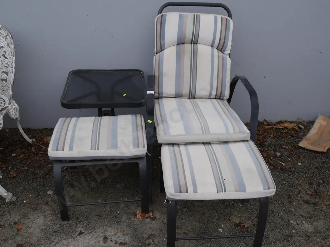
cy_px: 124
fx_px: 343
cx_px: 165
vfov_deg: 39.7
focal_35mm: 36
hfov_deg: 51.4
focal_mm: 18
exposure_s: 1/160
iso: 200
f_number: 5.6
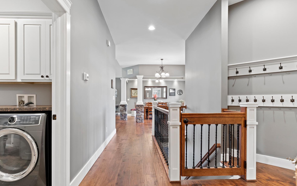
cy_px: 102
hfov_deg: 88.0
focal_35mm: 19
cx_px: 145
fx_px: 154
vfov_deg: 62.1
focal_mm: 18
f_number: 8
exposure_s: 1/1.67
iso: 500
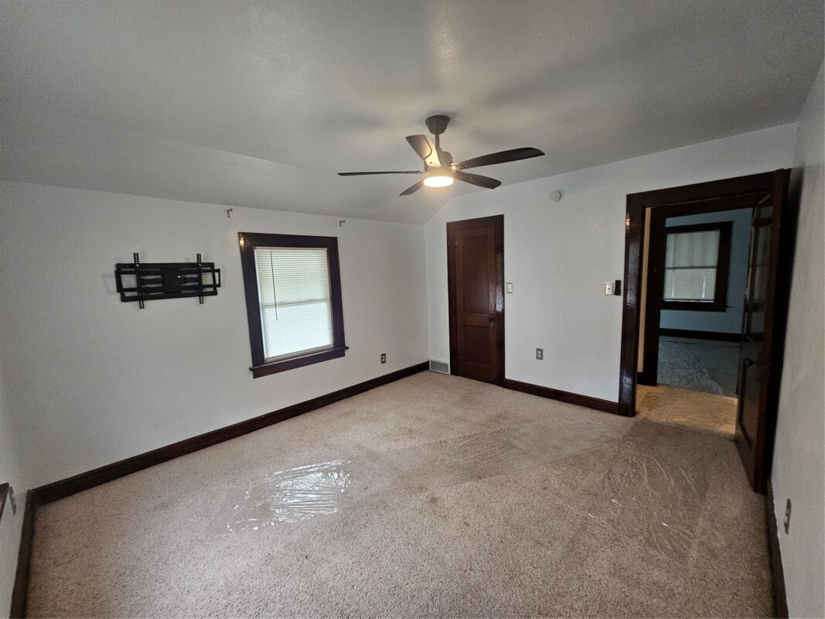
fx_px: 310
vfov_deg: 89.9
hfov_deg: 106.2
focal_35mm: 13
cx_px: 412
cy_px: 310
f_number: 2.2
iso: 500
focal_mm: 2.2
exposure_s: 1/30
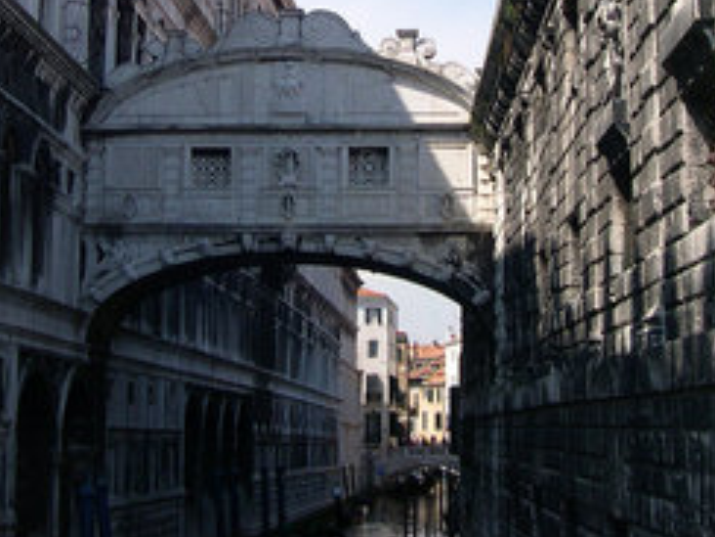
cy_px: 16
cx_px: 331
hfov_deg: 25.0
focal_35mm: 78
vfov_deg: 18.5
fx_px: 1611
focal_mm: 8
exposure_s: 1/170
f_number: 7.6
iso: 100
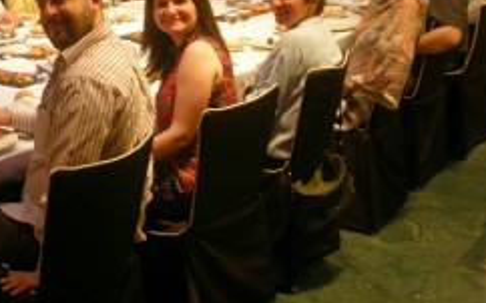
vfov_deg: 20.3
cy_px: 44
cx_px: 147
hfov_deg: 32.1
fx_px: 834
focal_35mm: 63
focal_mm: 6.3
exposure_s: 1/10
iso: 160
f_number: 3.5
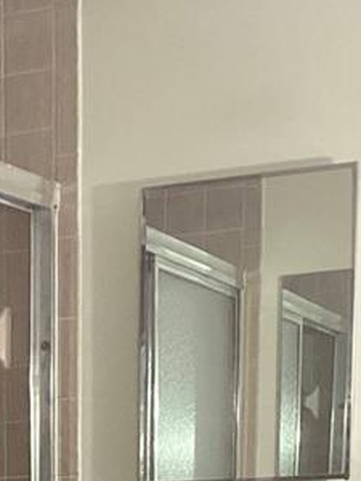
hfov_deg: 11.6
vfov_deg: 14.5
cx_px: -120
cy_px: 779
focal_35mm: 124
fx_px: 1724
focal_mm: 3.3
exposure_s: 1/60
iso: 200
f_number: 2.4
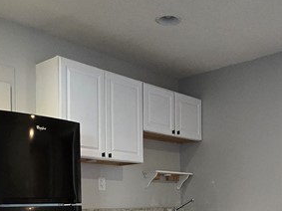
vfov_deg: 28.9
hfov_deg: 40.3
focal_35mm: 47
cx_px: 163
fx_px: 383
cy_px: 211
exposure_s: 1/60
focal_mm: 2.2
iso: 800
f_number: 2.2
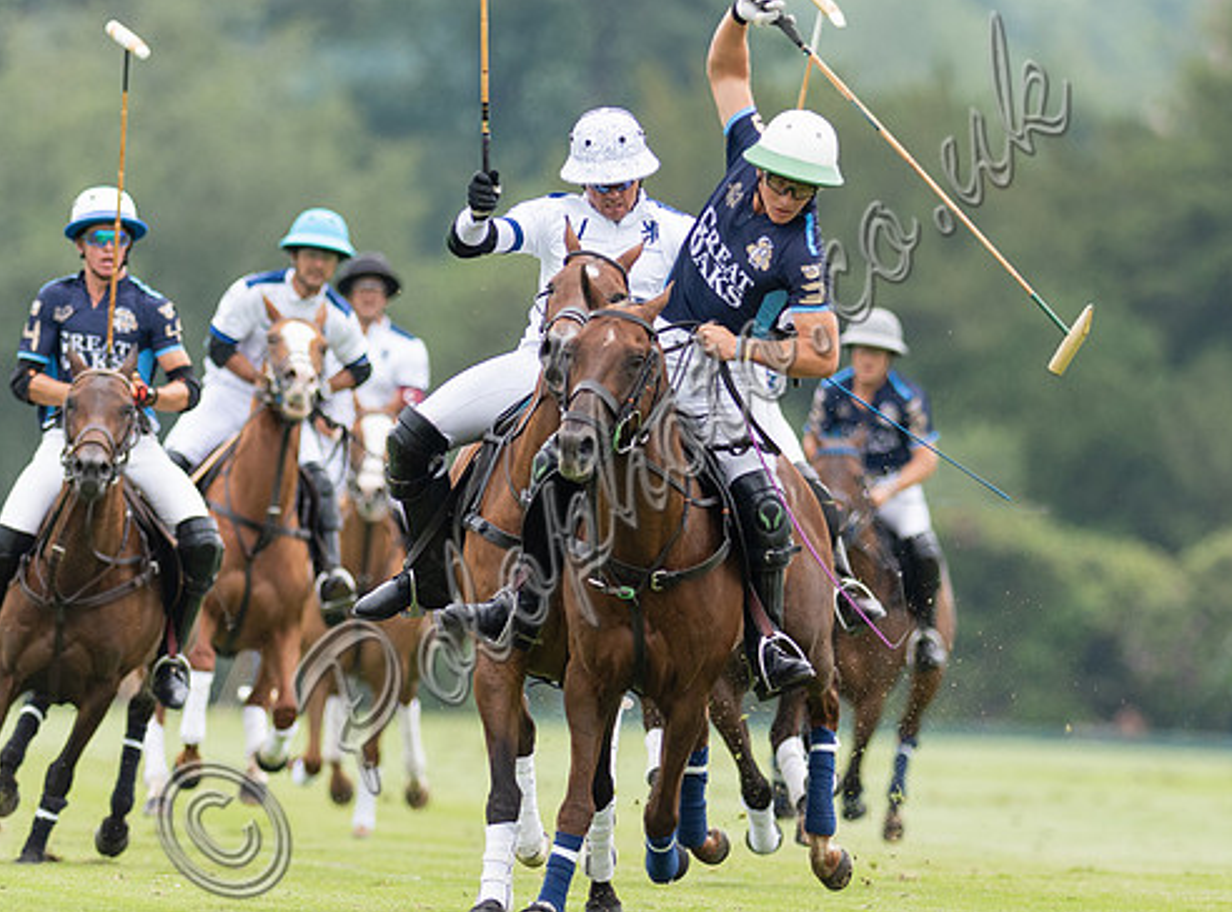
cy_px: 496
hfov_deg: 3.1
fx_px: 23021
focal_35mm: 650
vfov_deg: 2.3
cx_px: 801
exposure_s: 1/2500
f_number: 2.8
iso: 400
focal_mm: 300
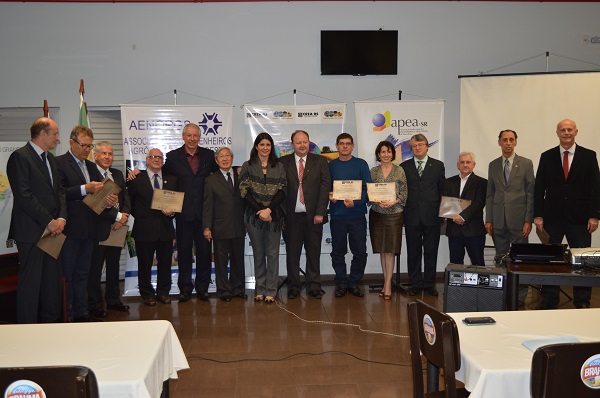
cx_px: 300
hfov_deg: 48.0
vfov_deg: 32.9
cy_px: 199
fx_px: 674
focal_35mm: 40
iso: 500
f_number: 4
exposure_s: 1/60
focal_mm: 27
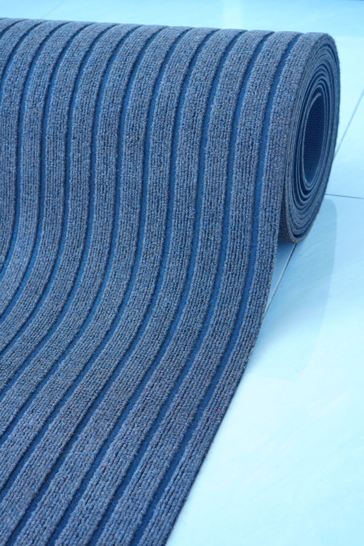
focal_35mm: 51
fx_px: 773
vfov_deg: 38.9
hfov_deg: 26.5
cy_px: 273
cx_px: 182
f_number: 4
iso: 640
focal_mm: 34
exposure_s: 1/60
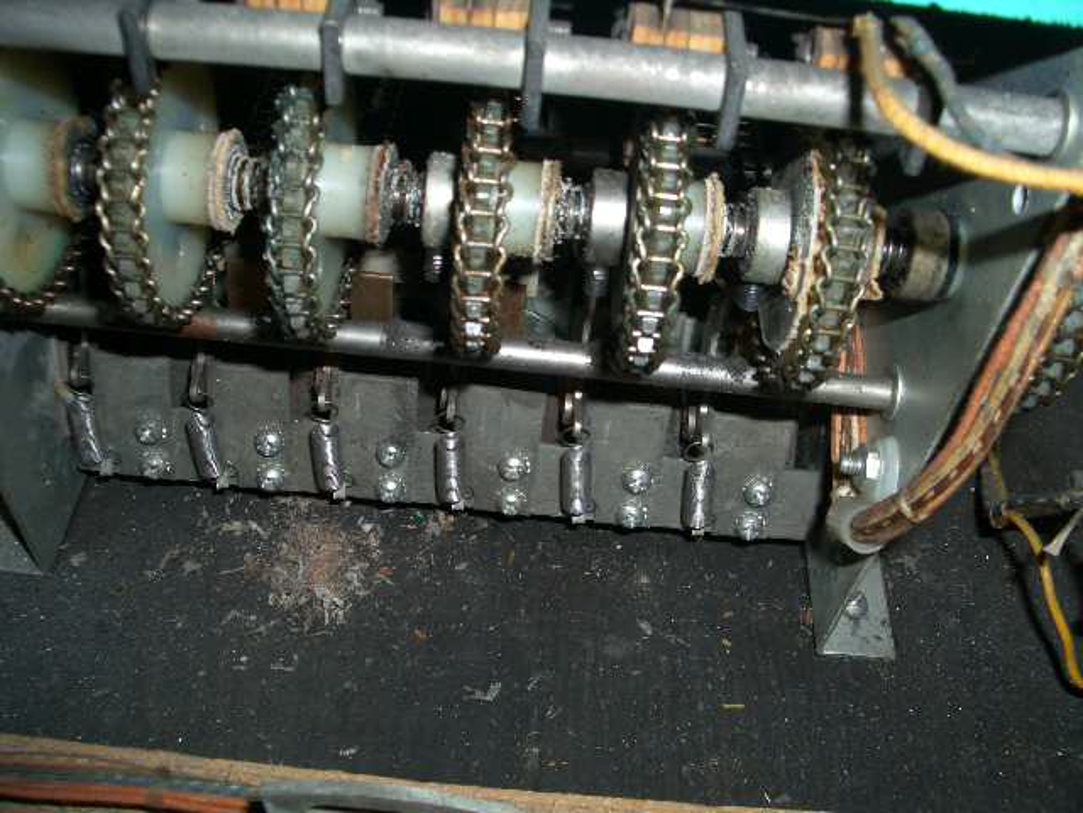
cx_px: 542
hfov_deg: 52.6
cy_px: 406
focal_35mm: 35
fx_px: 1095
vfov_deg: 40.7
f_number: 4.3
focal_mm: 5.8
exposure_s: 1/60
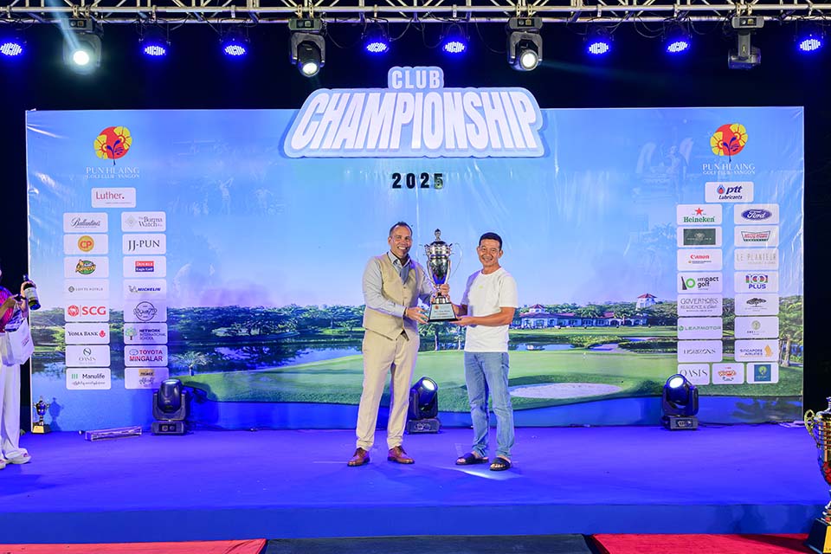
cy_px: 277
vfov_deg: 43.0
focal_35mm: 30
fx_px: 704
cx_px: 416
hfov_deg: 61.1
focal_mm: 30.5
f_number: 6.3
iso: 1250
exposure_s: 1/125
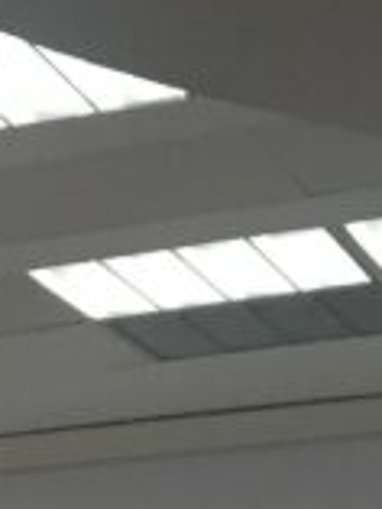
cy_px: 1054
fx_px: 2777
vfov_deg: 9.7
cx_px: -774
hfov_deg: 7.0
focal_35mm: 189
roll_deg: +1.0
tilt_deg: -3.4
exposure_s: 1/33
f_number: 2.2
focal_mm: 4.15
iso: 50
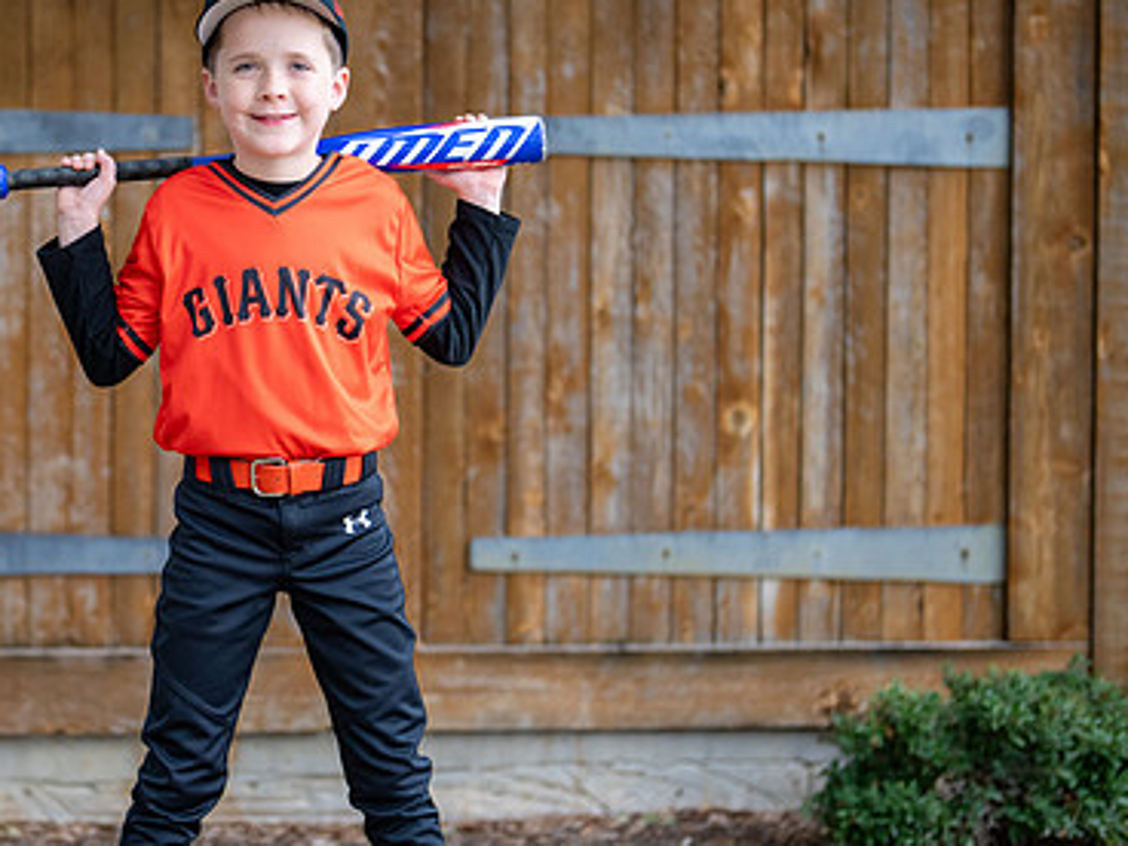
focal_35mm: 102
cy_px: 380
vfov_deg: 14.5
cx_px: 232
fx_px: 3324
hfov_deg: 19.1
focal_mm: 50
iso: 500
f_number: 1.2
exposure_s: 1/640
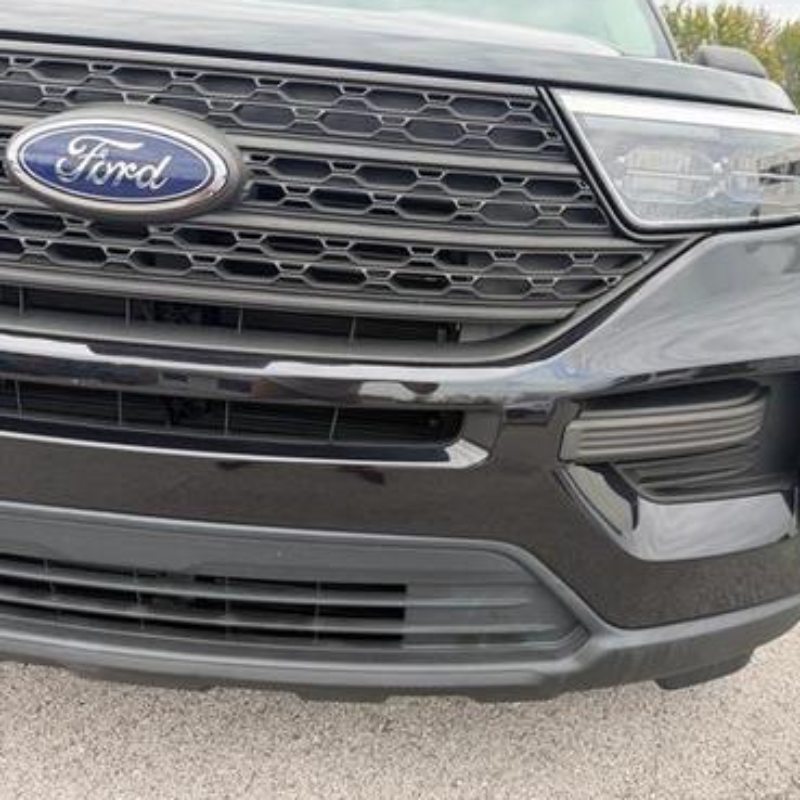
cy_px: 397
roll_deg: -4.4
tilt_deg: -13.5
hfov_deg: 55.2
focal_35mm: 29
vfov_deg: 55.6
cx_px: 477
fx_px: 758
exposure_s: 1/209
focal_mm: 6.76
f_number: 1.78
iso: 80
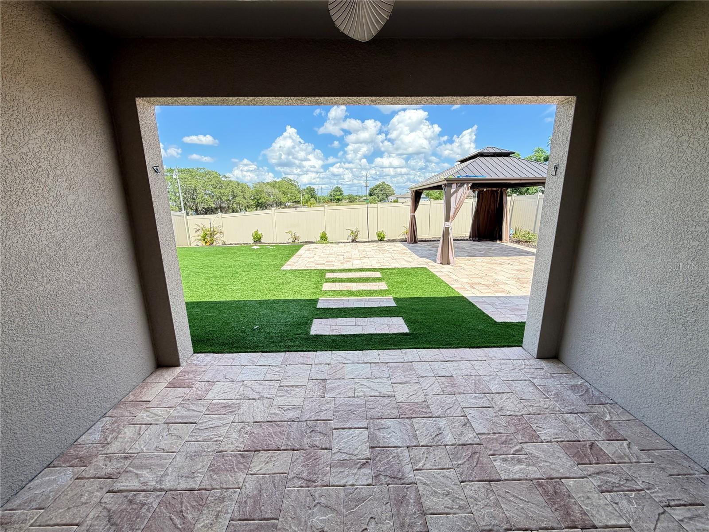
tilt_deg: -14.0
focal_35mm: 14
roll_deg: +1.3
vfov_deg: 85.7
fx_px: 287
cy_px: 266
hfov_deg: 102.1
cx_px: 354
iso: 50
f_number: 2.2
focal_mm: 2.22
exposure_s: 1/224
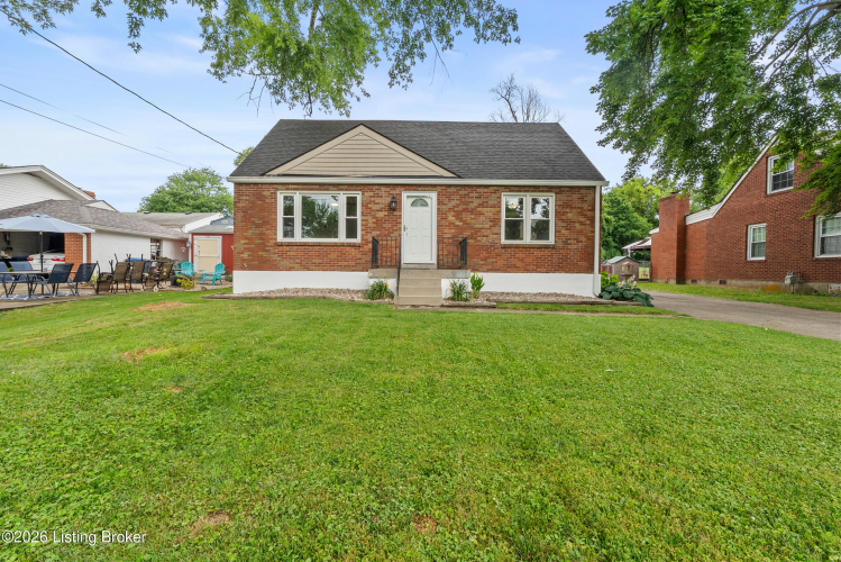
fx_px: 374
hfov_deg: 96.7
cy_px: 281
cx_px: 420
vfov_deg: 73.8
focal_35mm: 16
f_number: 11
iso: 400
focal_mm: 16
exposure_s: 1/20
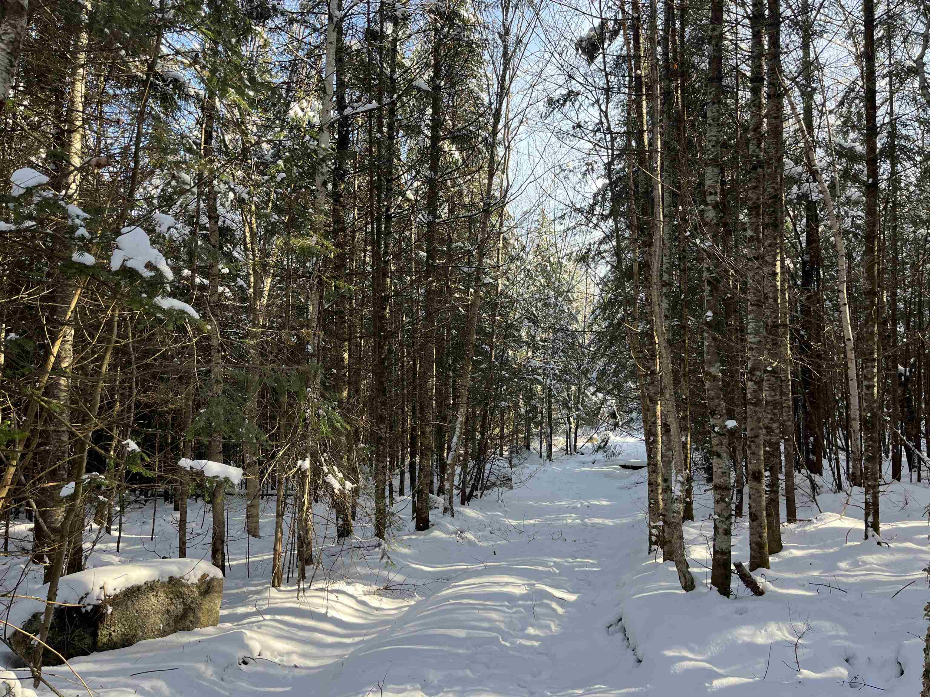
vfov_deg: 53.1
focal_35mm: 26
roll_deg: -0.3
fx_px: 699
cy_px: 348
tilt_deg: +2.1
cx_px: 465
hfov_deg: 67.3
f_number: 1.6
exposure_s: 1/285
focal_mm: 5.1
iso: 50
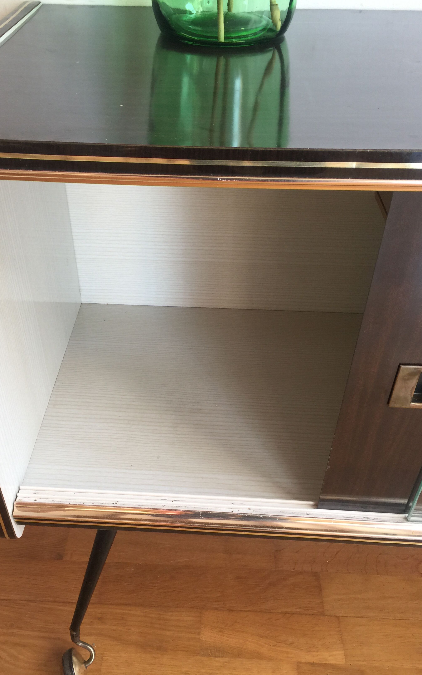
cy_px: 335
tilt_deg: -40.3
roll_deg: +1.8
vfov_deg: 61.2
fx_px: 570
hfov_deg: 40.5
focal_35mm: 31
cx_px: 183
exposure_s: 1/33
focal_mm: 4.15
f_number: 2.2
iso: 32
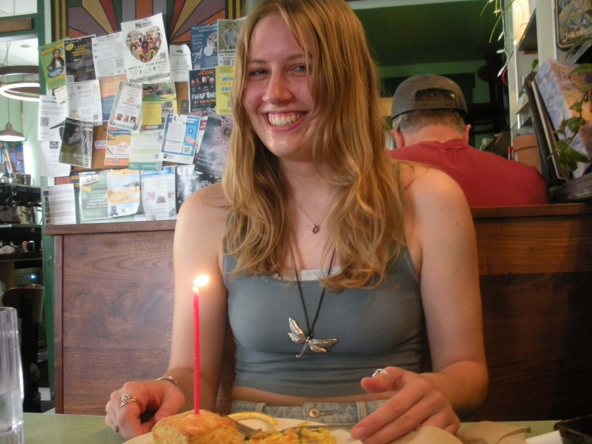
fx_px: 599
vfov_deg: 40.7
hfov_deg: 52.6
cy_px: 222
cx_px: 296
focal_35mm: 35
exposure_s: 1/17.2
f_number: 3.5
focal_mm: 6.3
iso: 400
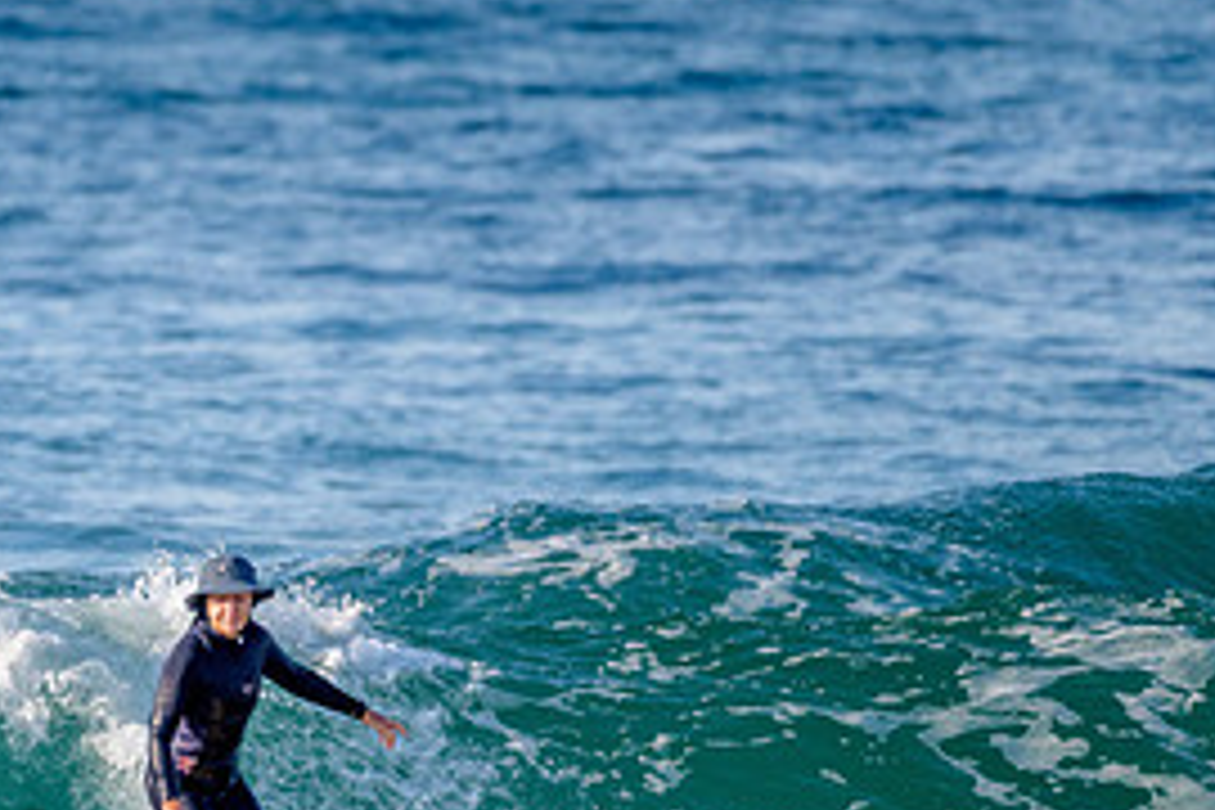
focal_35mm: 1316
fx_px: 44412
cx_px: 219
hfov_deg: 1.6
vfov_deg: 1.0
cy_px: 702
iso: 280
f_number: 5.6
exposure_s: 1/1600
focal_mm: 500
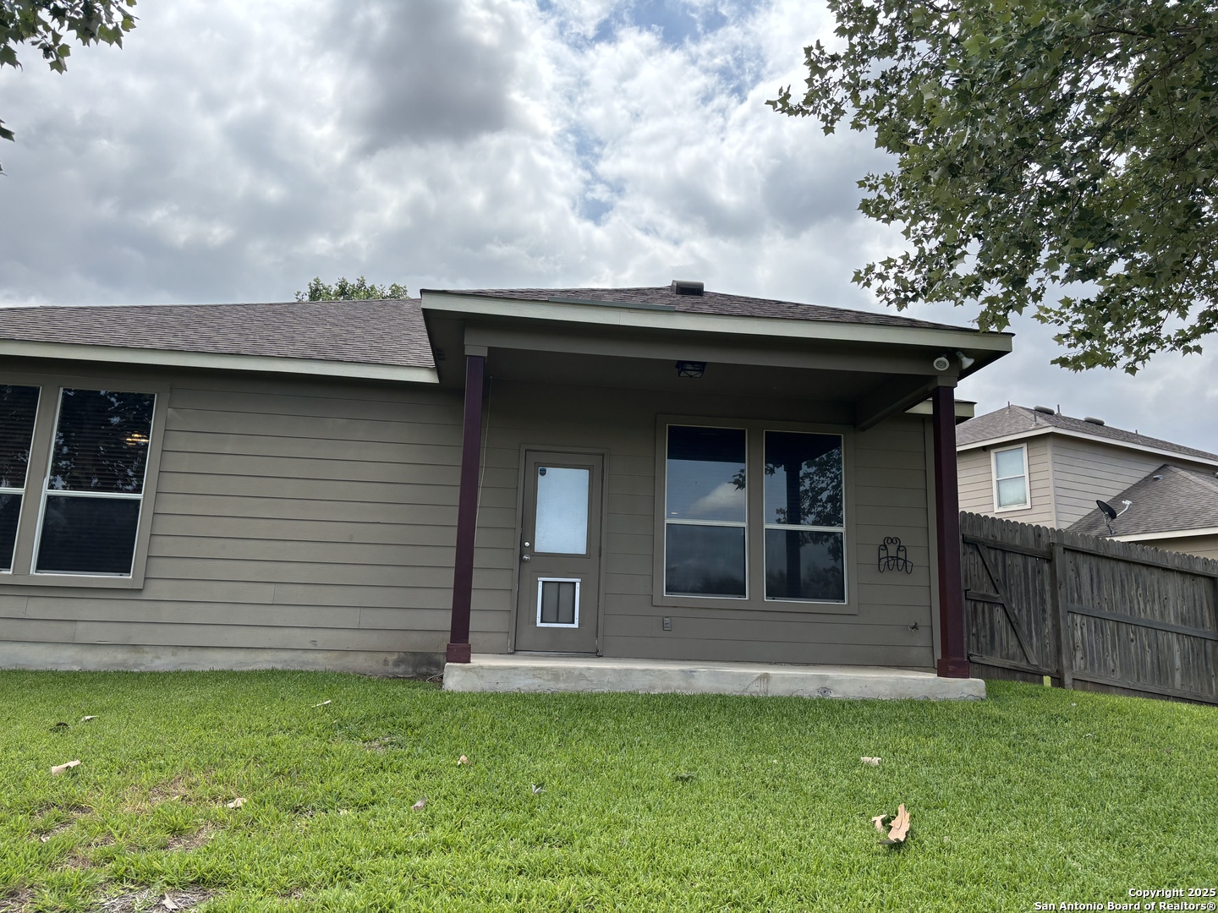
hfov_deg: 67.3
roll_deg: -1.1
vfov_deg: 53.1
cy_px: 456
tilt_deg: +10.8
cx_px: 609
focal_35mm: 26
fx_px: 915
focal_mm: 5.96
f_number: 1.6
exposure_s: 1/2857
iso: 50
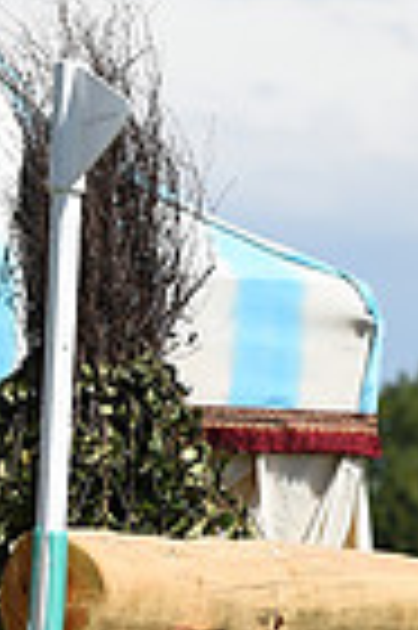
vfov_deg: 5.2
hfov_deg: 3.4
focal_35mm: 393
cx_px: 1047
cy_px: 608
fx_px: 6861
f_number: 5
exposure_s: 1/1000
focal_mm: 95
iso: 100
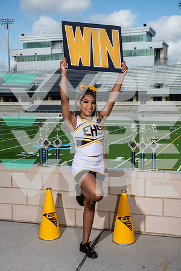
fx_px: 362
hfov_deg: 28.1
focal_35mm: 48
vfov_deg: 41.1
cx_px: 90
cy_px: 136
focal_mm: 48
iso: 100
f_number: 7.1
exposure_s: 1/320
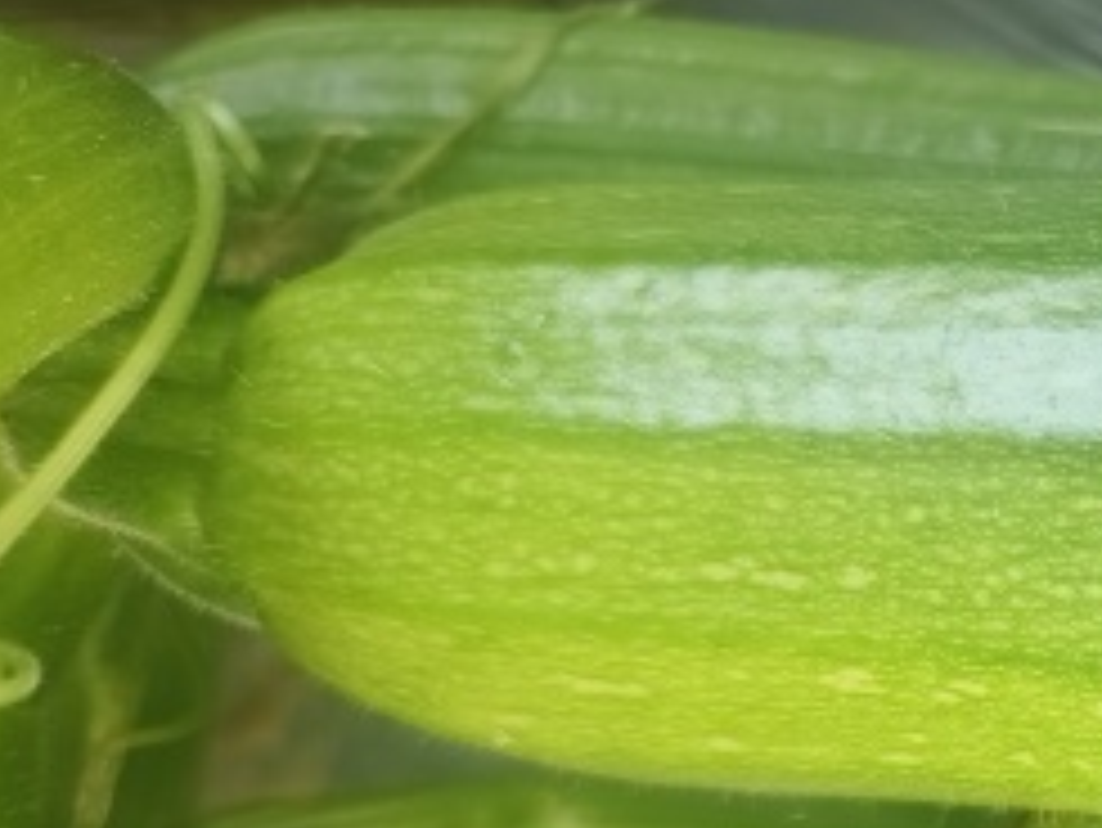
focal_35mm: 75
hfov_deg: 21.1
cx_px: 1745
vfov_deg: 19.5
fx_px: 2389
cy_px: 598
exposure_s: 1/100
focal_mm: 5.5
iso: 490
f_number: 1.75
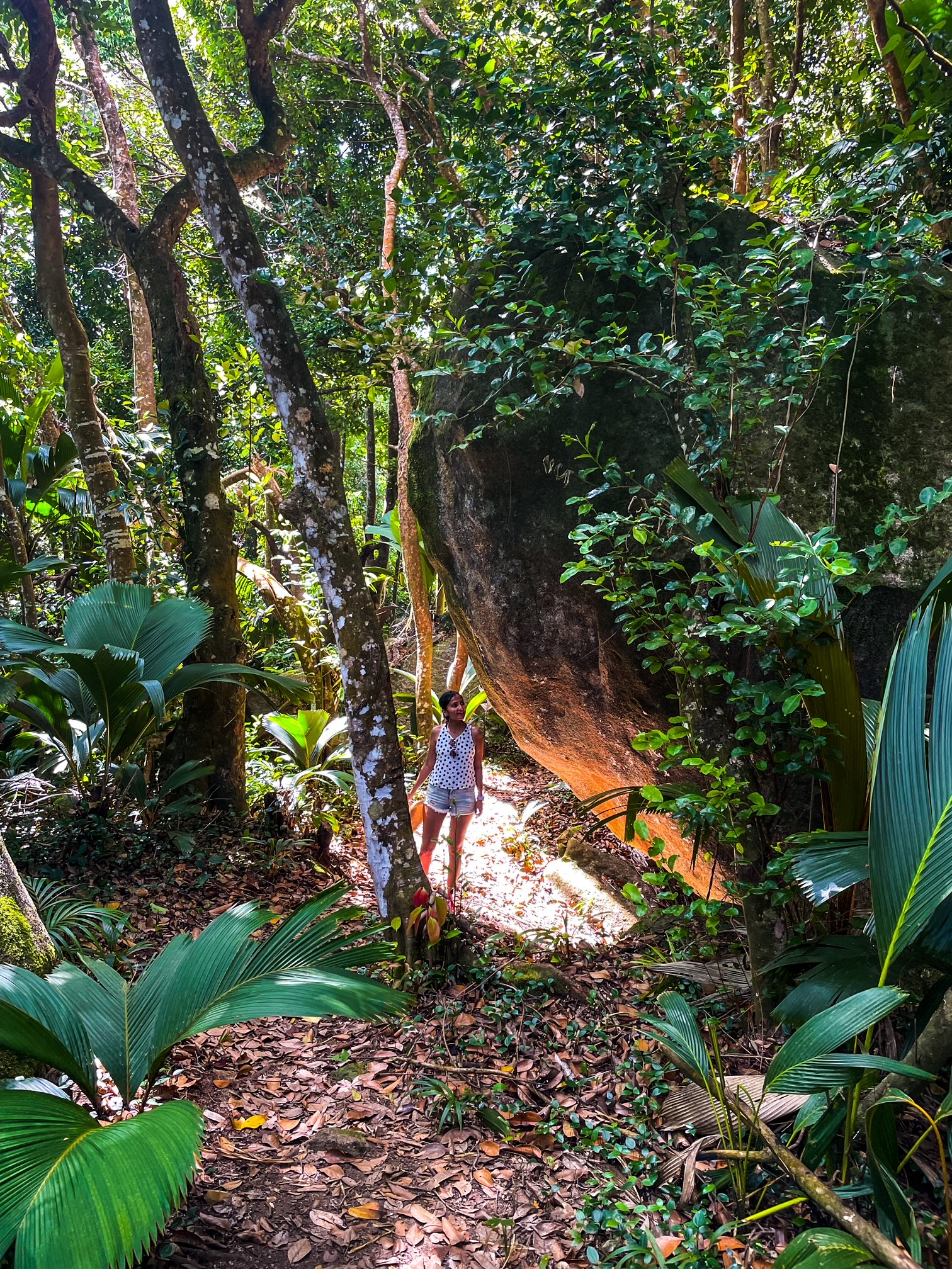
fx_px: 953
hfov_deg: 53.1
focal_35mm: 26
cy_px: 634
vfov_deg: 67.3
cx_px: 476
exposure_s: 1/100
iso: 125
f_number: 1.6
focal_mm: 4.2
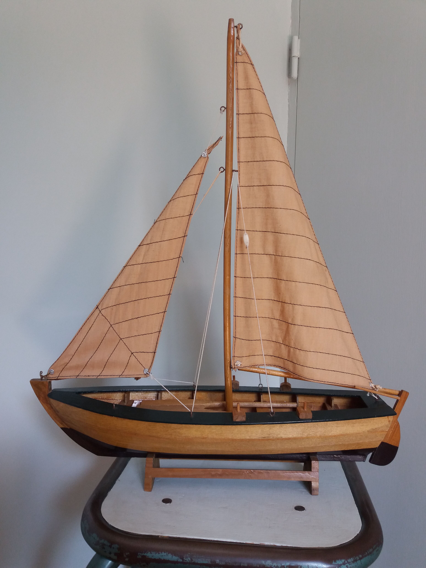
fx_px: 459
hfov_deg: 49.7
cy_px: 284
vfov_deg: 63.4
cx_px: 213
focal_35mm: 28
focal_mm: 3.7
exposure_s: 1/50
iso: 80
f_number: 1.9
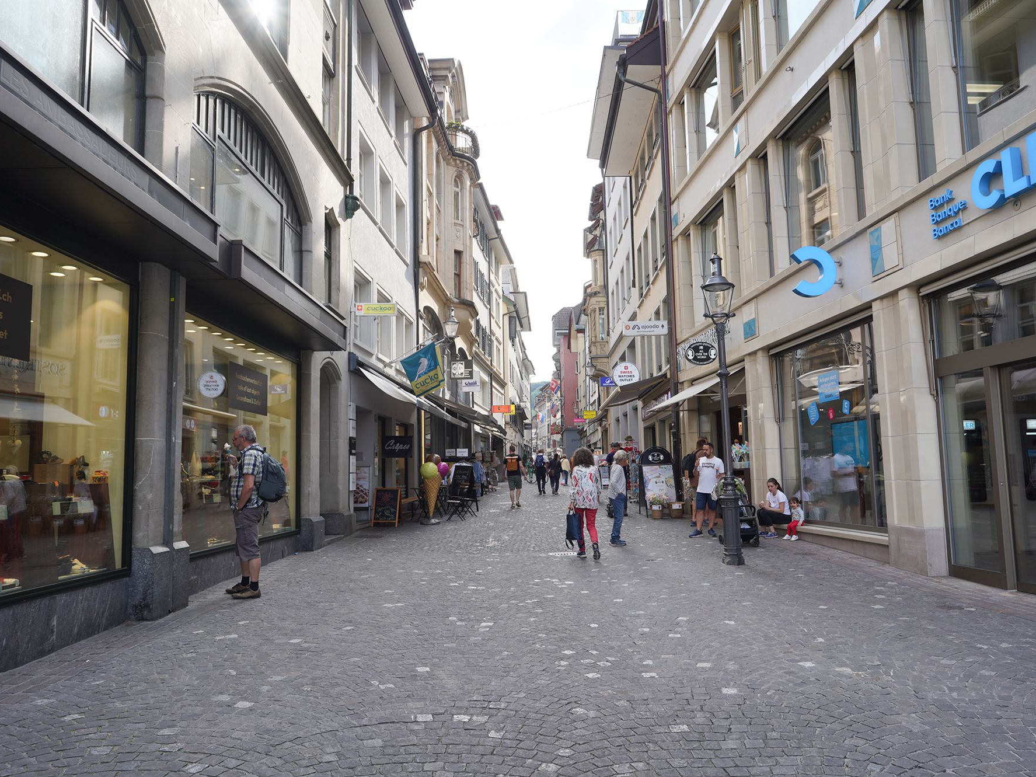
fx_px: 778
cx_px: 539
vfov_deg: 53.1
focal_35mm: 26
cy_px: 389
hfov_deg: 67.3
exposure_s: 1/100
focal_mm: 24
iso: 100
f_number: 6.3
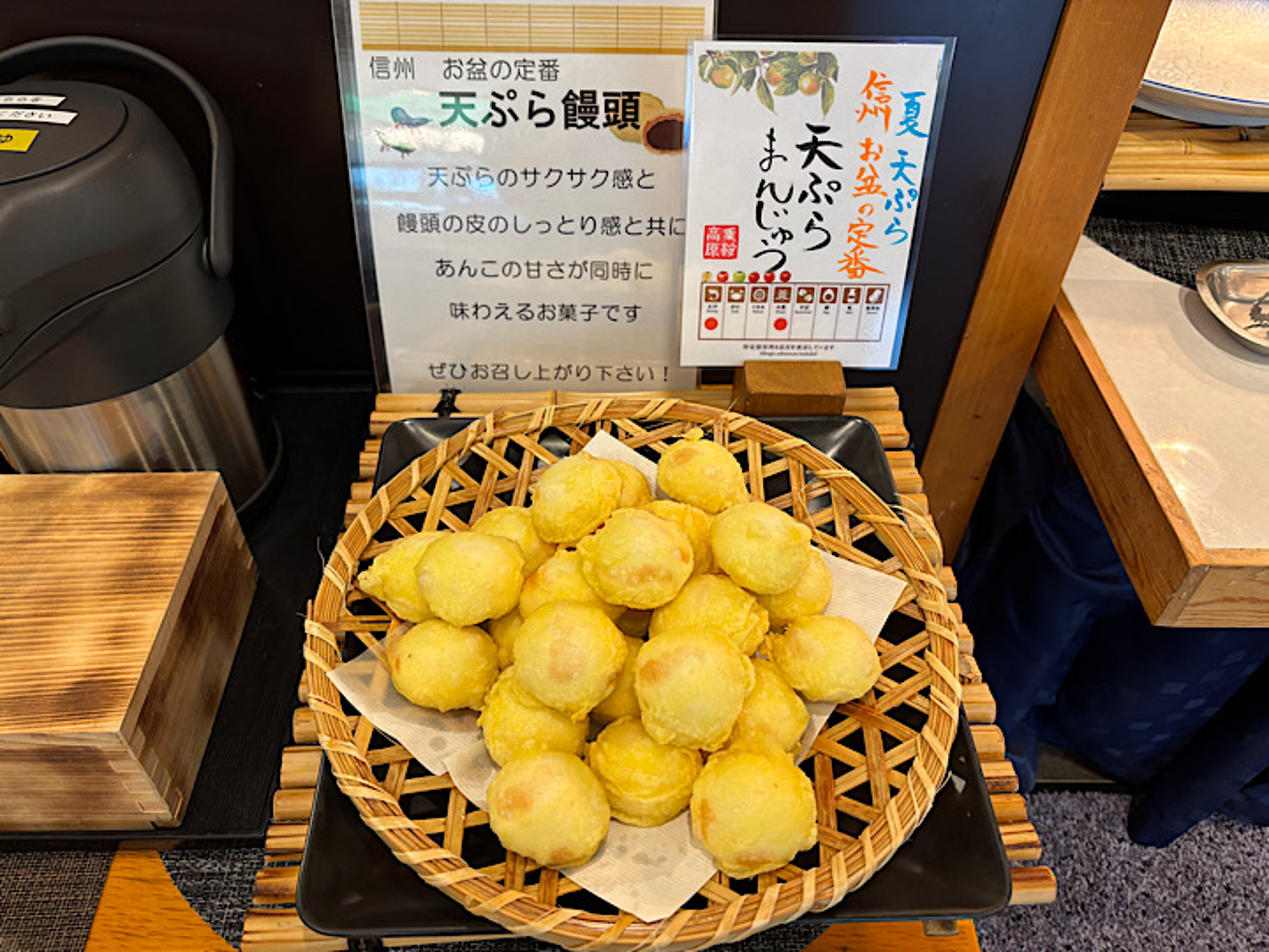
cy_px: 476
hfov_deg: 67.3
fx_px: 953
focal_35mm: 26
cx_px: 634
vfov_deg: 53.1
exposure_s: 1/50
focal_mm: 5.96
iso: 100
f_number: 1.6
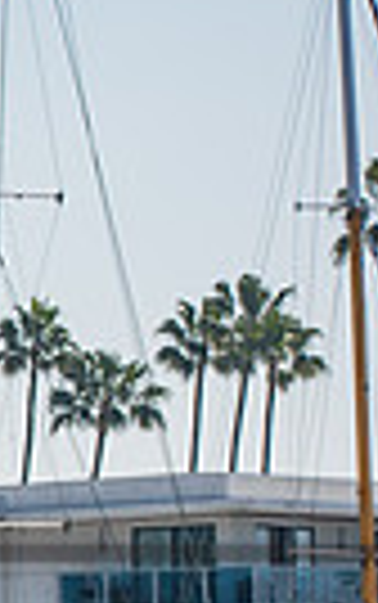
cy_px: 659
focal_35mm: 462
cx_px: -896
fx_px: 7599
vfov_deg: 4.5
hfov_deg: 2.8
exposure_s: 1/800
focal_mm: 70
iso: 100
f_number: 5.6
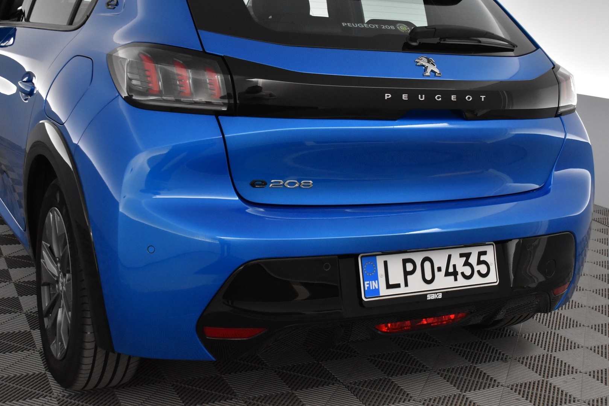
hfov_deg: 41.1
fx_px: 812
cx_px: 304
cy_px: 203
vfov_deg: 28.1
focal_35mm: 48
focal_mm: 32
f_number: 6.3
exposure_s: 1/160
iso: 3200
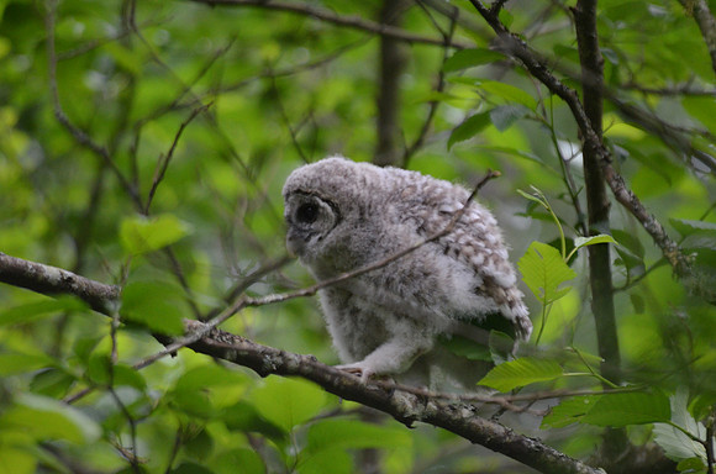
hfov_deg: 4.6
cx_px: 358
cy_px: 237
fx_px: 8930
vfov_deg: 3.0
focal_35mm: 450
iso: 1600
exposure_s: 1/125
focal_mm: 300
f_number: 5.6
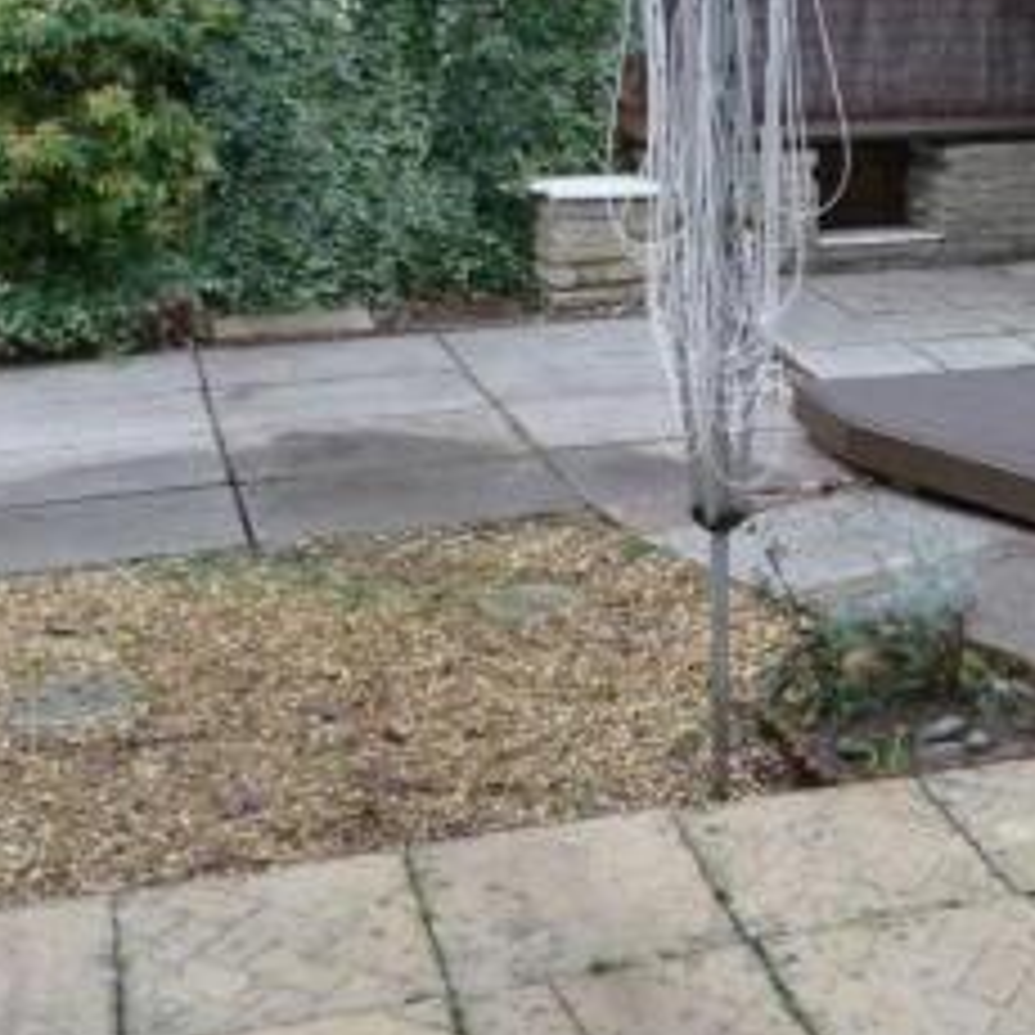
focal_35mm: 56
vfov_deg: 30.4
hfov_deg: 30.0
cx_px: 781
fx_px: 1894
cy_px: 389
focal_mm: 4.5
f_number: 2.8
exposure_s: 1/60
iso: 250
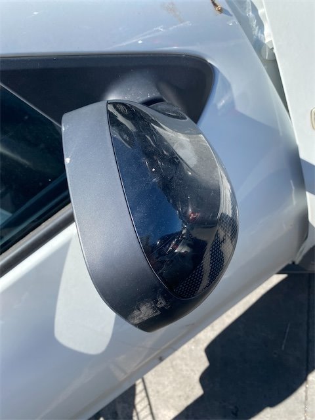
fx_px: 315
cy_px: 210
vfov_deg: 67.3
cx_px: 158
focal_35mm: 26
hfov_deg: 53.1
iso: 32
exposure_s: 1/927
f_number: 1.8
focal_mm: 4.25
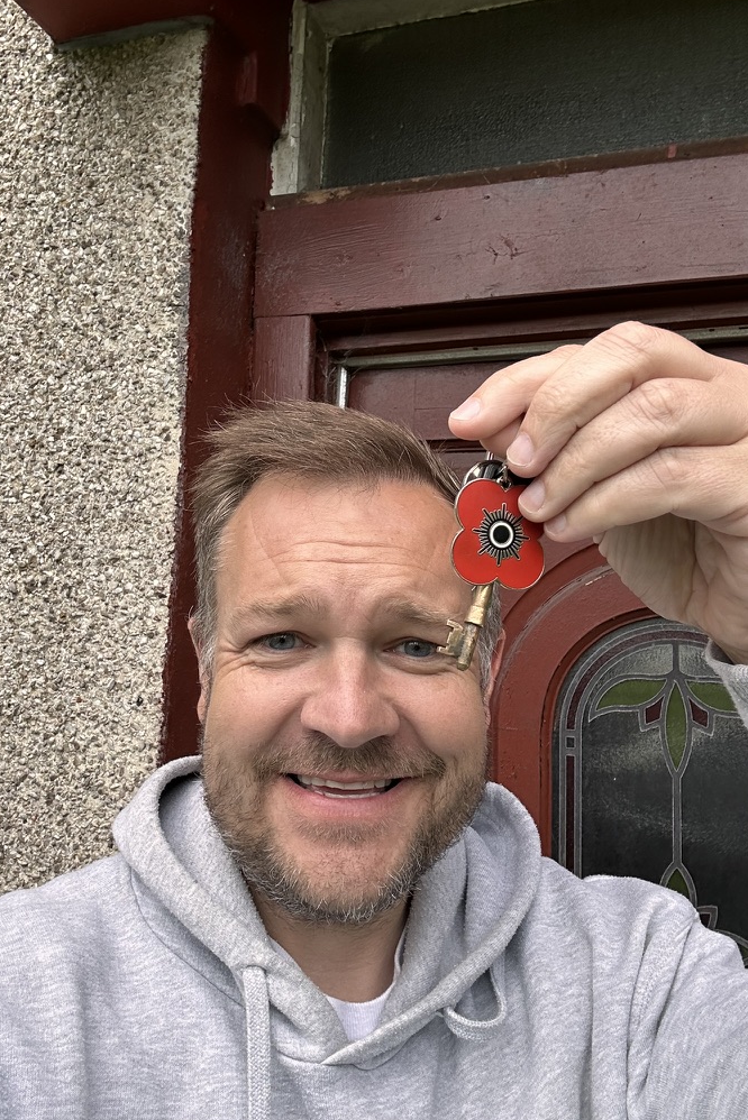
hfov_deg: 41.1
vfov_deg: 58.7
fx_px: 997
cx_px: 348
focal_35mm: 32
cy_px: 551
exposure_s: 1/344
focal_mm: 2.69
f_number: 1.9
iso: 25
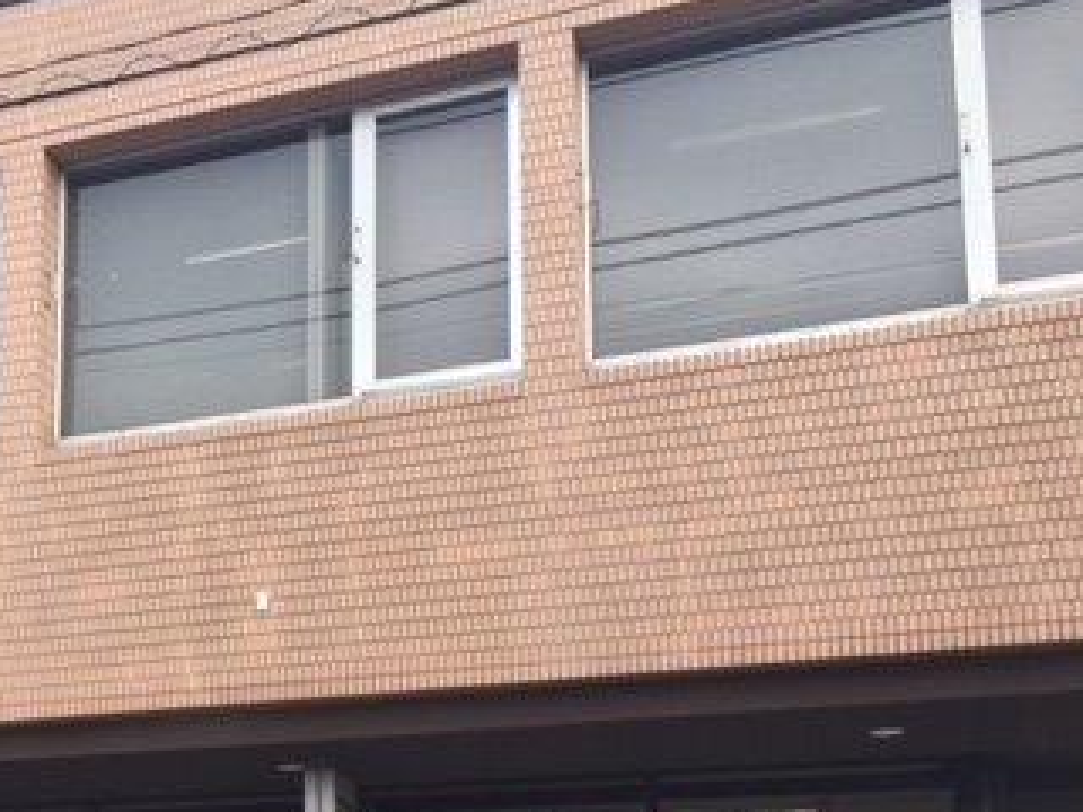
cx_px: 41
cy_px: 782
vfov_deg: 24.3
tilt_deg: +8.5
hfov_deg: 31.2
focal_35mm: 58
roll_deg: -2.8
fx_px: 1815
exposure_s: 1/608
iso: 32
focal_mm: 4.15
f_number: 2.2
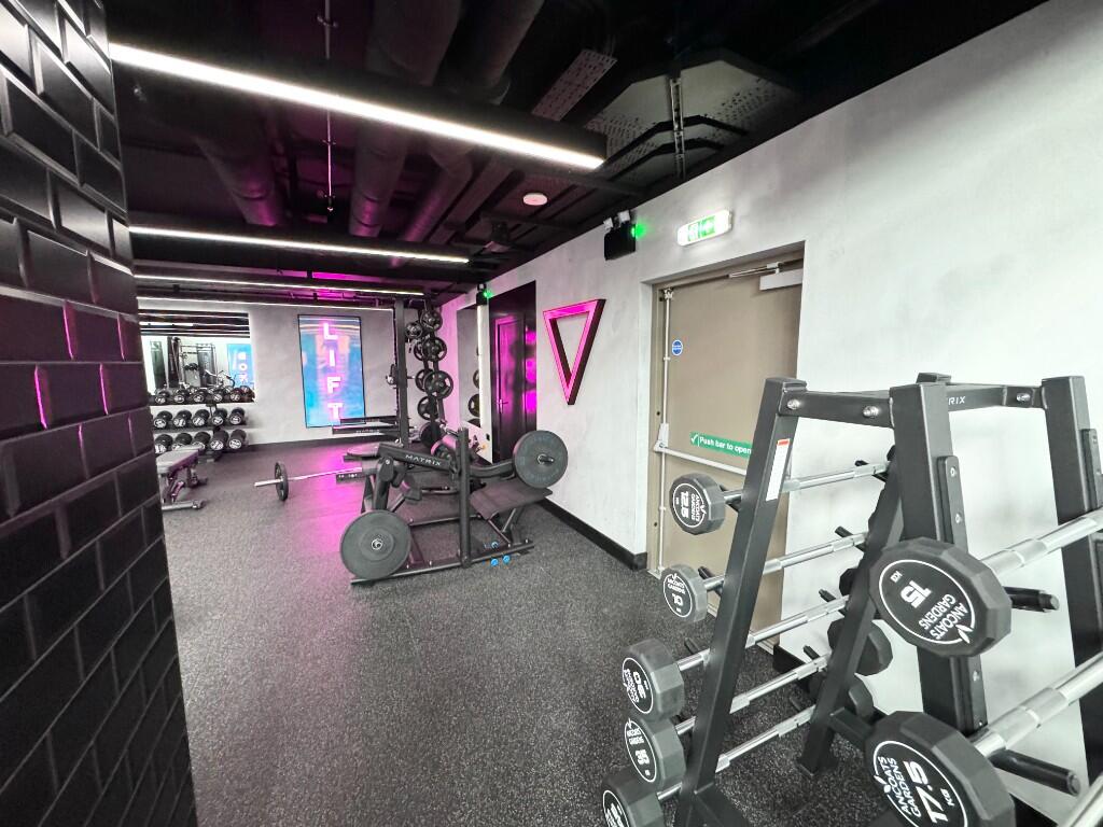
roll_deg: +0.9
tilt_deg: -5.9
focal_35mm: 14
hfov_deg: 102.1
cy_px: 414
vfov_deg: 85.7
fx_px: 446
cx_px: 552
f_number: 2.2
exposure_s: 1/60
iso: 800
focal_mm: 2.22
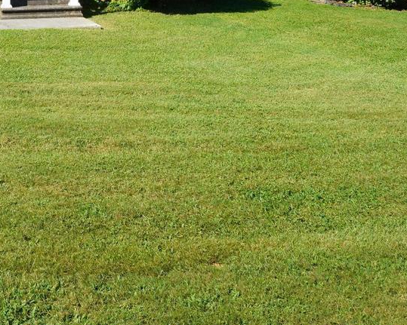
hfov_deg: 26.1
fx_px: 823
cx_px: -12
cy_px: -51
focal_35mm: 68
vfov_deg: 21.0
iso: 100
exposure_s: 1/125
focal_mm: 17
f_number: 9
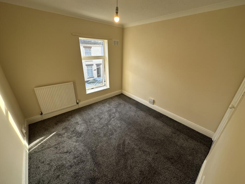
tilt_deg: -23.8
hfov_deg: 102.1
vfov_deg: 85.7
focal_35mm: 14
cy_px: 92
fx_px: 99
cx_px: 122
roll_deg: -1.2
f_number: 2.2
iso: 50
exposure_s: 1/99
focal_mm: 2.22
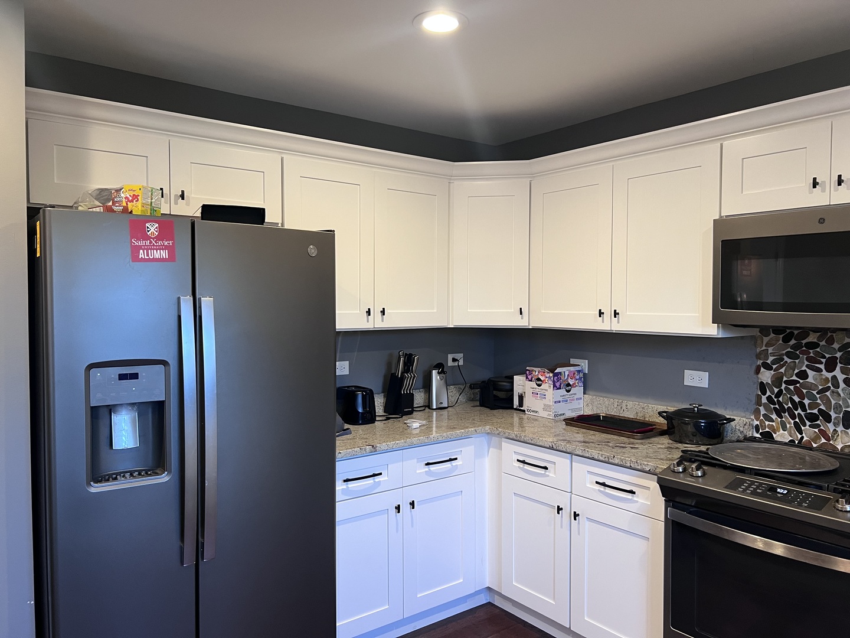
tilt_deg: -2.9
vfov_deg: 53.1
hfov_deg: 67.3
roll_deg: +0.1
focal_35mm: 26
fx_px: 638
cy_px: 319
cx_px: 425
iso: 160
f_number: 1.5
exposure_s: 1/60
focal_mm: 5.7
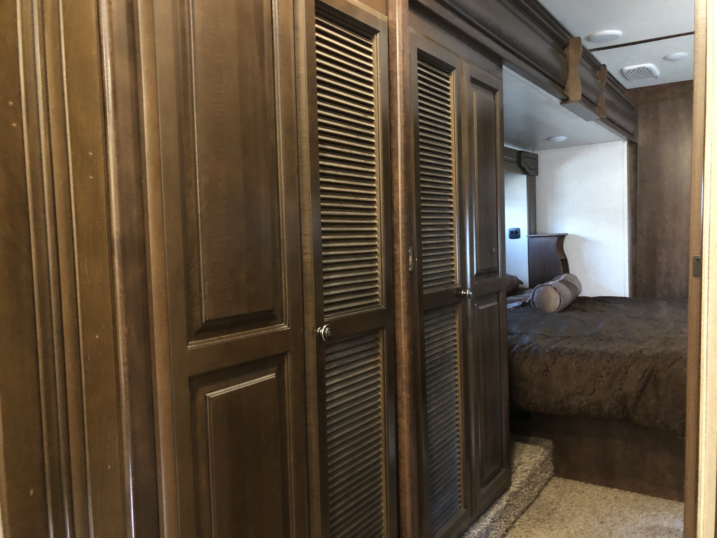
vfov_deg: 49.7
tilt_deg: -5.3
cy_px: 269
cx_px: 358
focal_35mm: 28
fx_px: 580
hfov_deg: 63.4
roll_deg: +1.4
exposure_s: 1/4
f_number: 1.8
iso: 100
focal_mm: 3.99
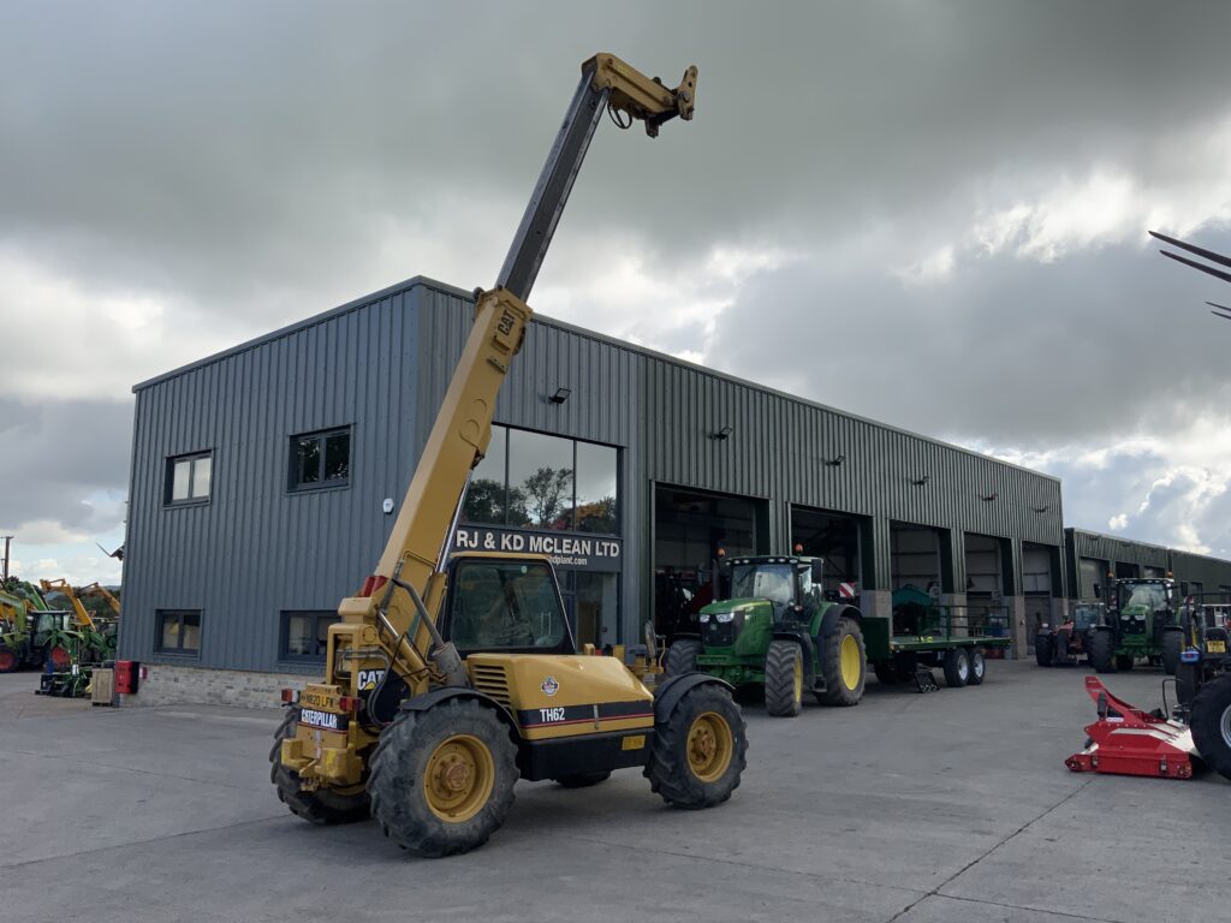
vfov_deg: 48.2
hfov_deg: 61.7
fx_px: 1031
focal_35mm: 29
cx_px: 616
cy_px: 462
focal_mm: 3
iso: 16
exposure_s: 1/1377
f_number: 1.8
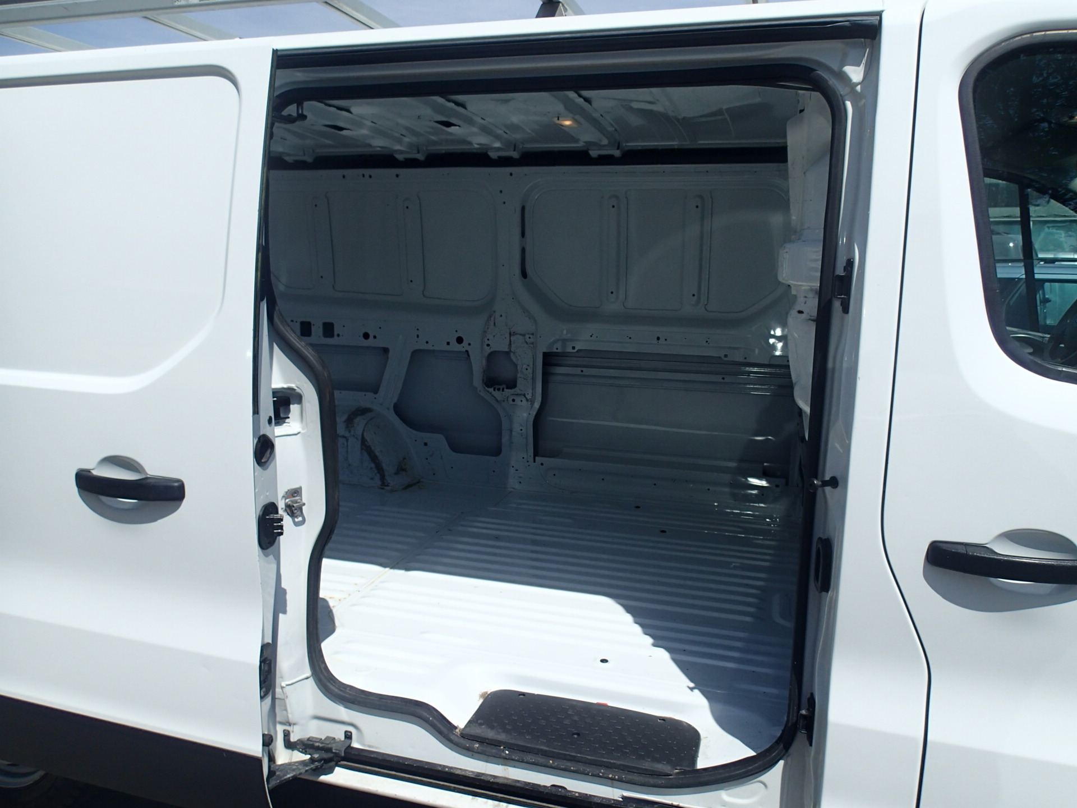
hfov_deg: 69.4
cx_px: 538
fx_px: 778
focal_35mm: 25
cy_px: 404
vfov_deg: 54.9
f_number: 8
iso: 100
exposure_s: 1/320
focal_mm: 4.5
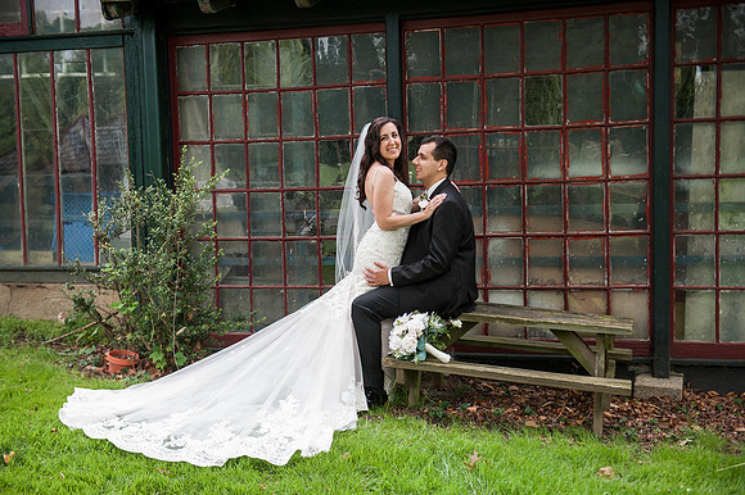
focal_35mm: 48
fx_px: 993
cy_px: 248
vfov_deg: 28.0
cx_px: 372
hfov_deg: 41.1
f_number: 4
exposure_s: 1/160
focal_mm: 48
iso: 200
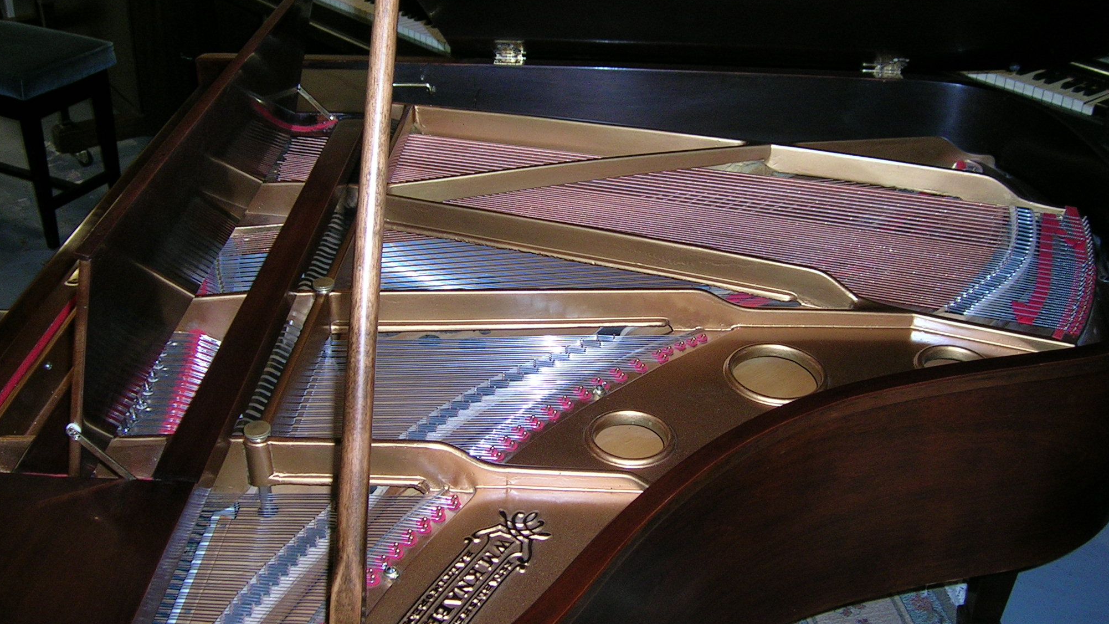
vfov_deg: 30.4
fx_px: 1147
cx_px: 562
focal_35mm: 39
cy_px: 285
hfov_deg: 51.6
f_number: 2.8
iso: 93
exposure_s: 1/60.1
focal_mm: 5.4
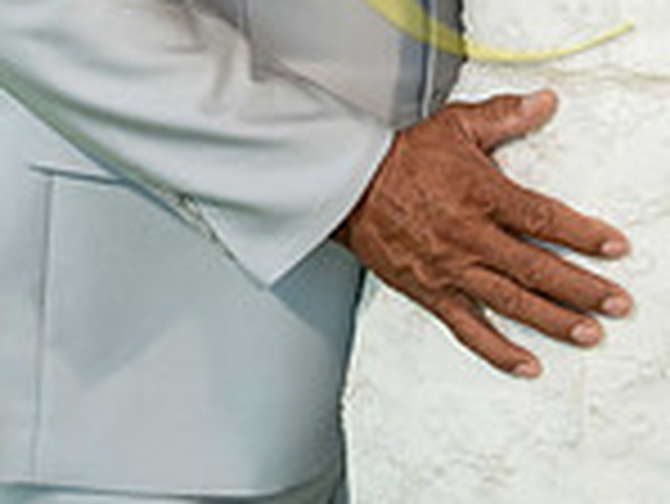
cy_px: -266
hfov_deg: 8.7
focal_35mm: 227
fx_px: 4397
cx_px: 445
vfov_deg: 6.5
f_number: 4
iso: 500
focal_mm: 78
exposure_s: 1/500
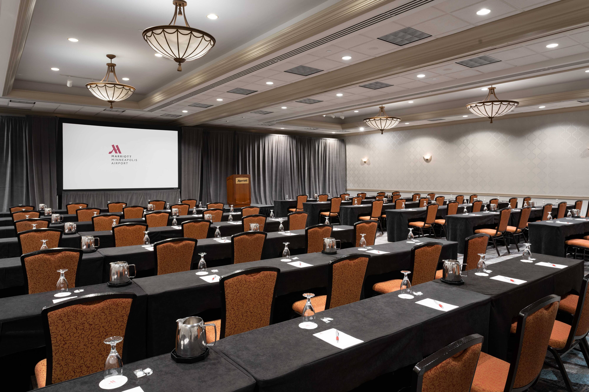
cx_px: 294
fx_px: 393
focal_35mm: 24
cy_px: 196
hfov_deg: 73.7
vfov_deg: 53.1
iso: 200
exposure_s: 15
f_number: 11
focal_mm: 24
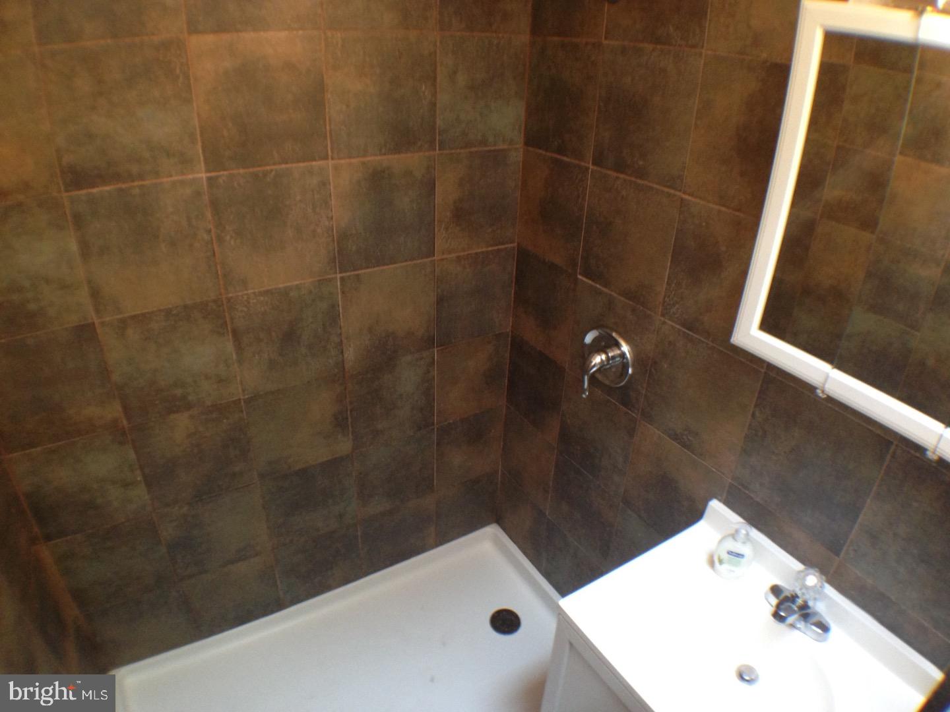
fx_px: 906
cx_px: 475
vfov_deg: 42.9
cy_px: 356
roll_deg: -1.6
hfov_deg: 55.4
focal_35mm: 33
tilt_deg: -28.4
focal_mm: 4.12
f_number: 2.4
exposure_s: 1/20
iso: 160
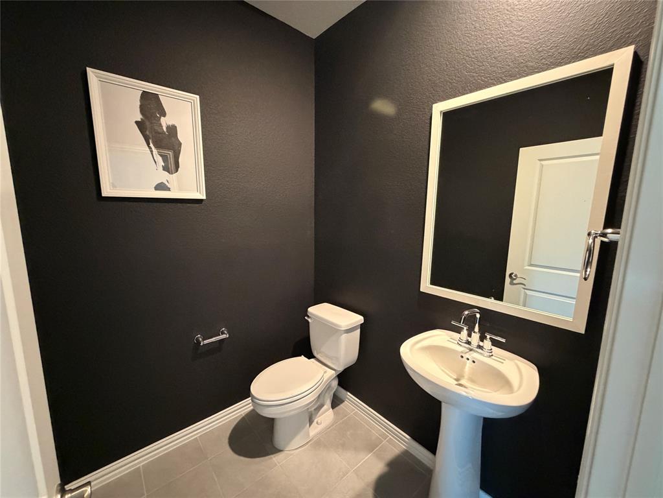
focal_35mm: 14
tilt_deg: -9.6
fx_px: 268
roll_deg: -0.4
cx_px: 332
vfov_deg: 85.7
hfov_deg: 102.1
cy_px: 249
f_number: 2.2
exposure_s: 1/40
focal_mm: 2.22
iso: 1000
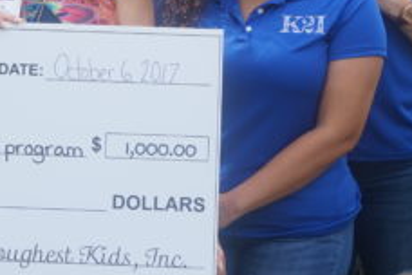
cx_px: -59
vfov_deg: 11.4
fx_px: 1366
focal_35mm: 119
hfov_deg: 16.6
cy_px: 18
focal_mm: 29
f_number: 9
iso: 100
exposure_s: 1/100
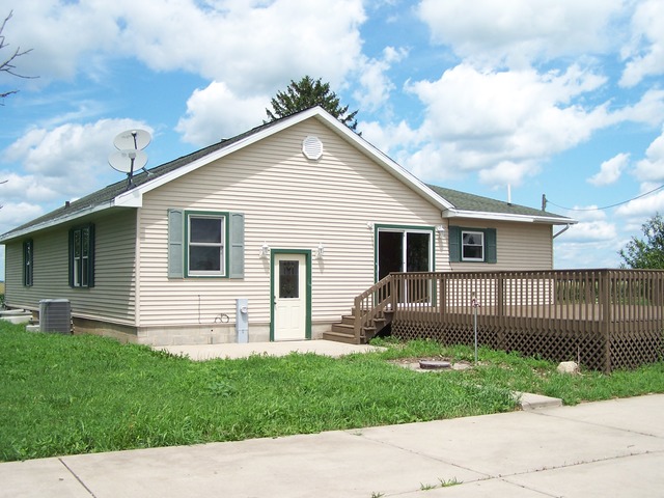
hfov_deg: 49.0
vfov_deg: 37.7
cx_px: 332
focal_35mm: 38
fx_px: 729
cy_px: 249
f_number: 2.8
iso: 80
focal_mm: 6.3
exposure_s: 1/1000
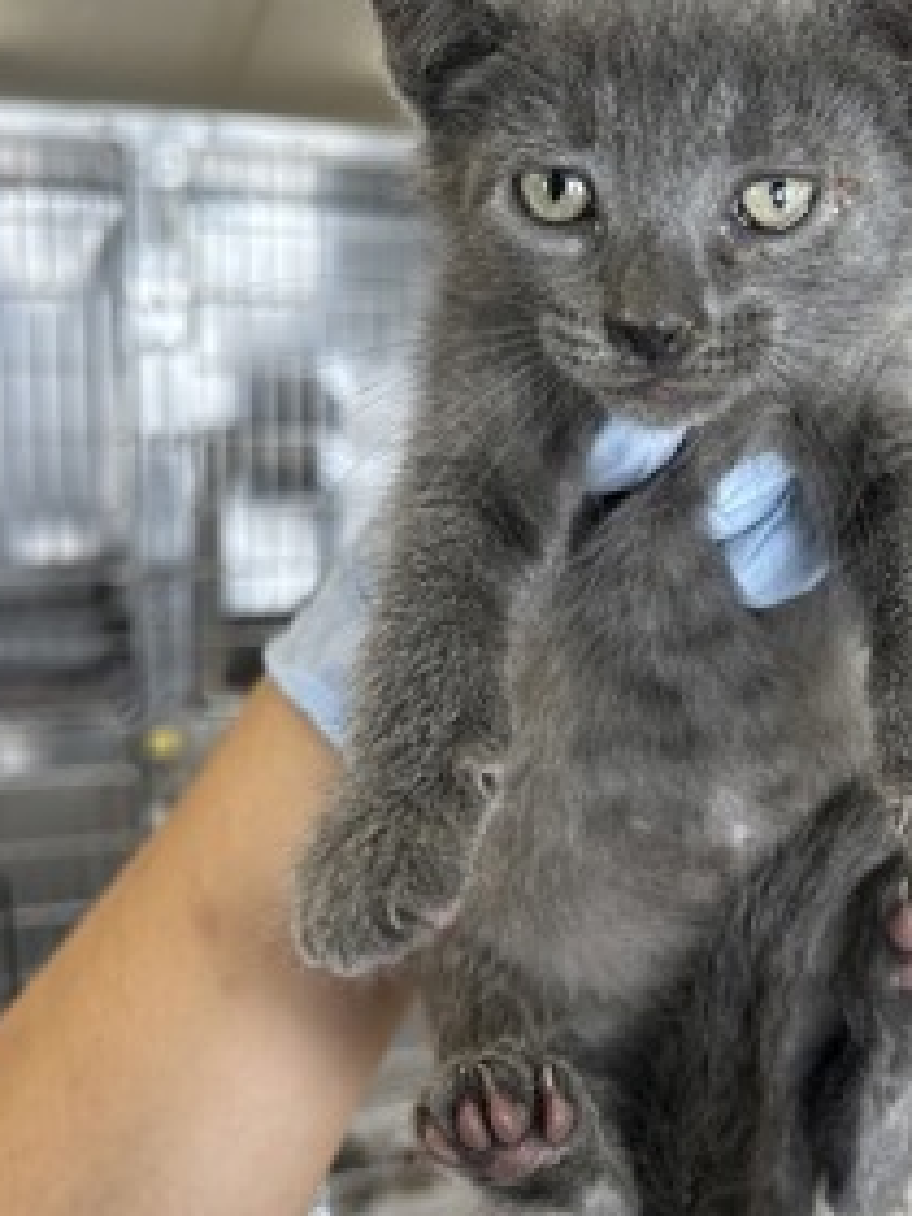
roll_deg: -1.8
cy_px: 530
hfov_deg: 36.2
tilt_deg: -7.3
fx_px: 1370
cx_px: 645
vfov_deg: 47.7
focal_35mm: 39
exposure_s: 1/120
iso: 50
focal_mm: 5.7
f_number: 1.5
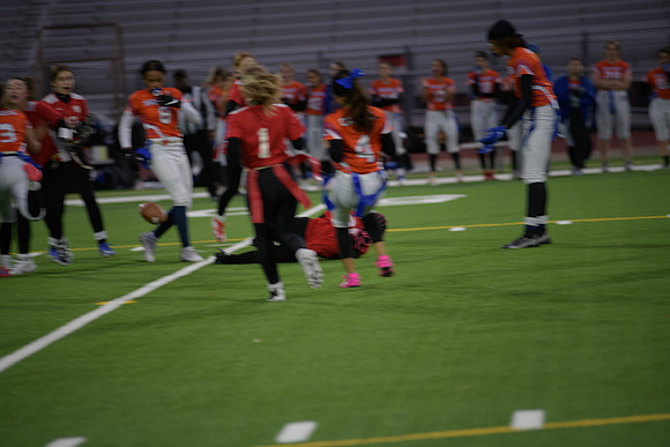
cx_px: 335
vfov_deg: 7.2
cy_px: 224
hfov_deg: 10.8
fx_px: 3537
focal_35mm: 190
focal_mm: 190
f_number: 2.8
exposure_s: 1/200
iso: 400
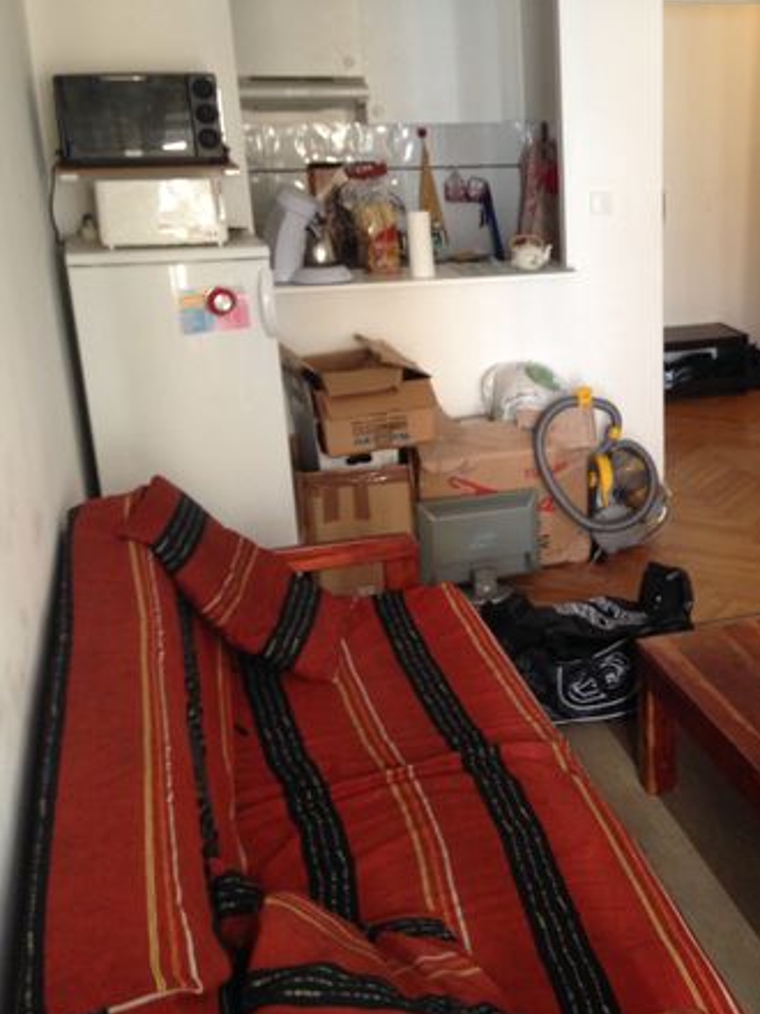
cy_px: 509
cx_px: 654
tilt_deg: -20.5
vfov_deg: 42.1
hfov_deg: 31.0
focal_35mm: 45
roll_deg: +1.0
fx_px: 1317
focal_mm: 4.12
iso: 100
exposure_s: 1/20
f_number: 2.4
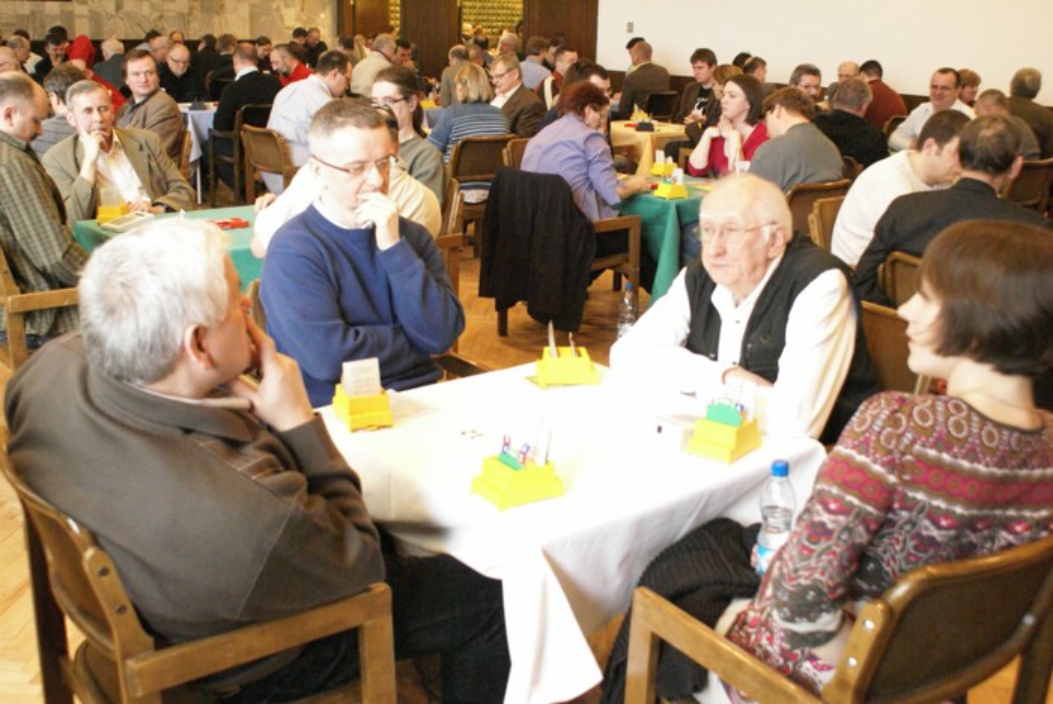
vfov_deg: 34.3
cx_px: 526
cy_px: 352
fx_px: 1142
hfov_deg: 49.5
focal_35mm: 39
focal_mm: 26
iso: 1600
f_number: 4.5
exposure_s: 1/15
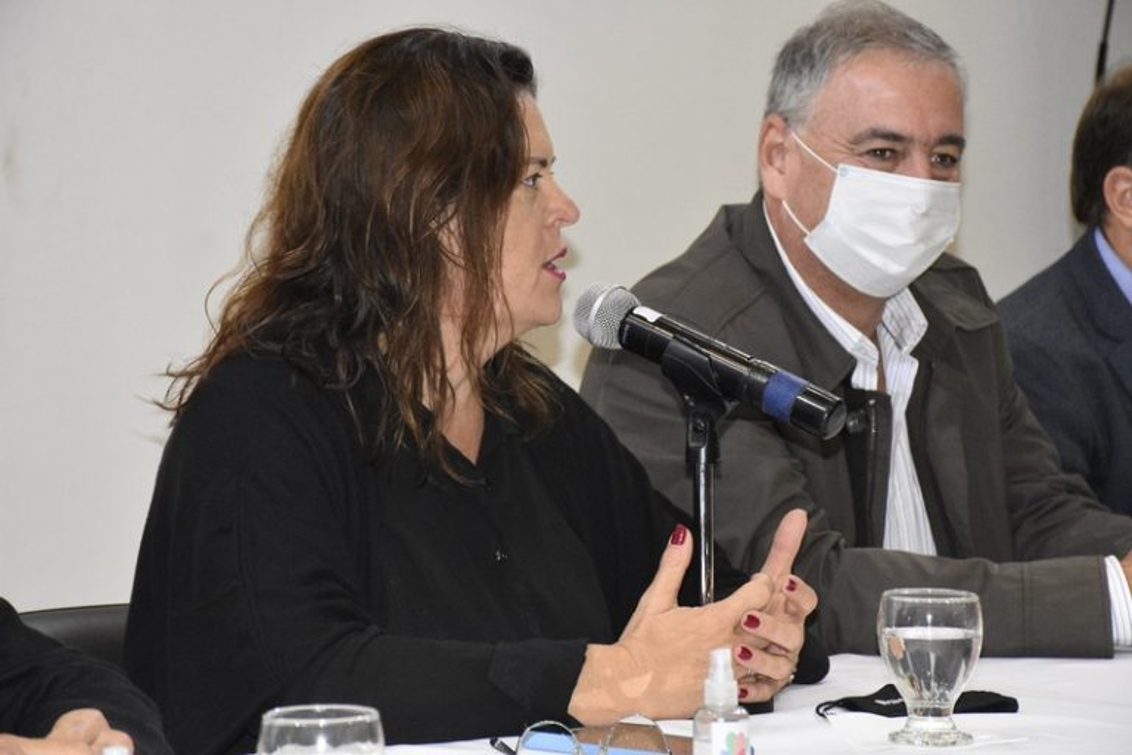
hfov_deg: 13.7
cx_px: 566
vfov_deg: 9.1
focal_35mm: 150
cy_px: 378
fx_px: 4716
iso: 5000
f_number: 8
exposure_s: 1/200
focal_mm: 100
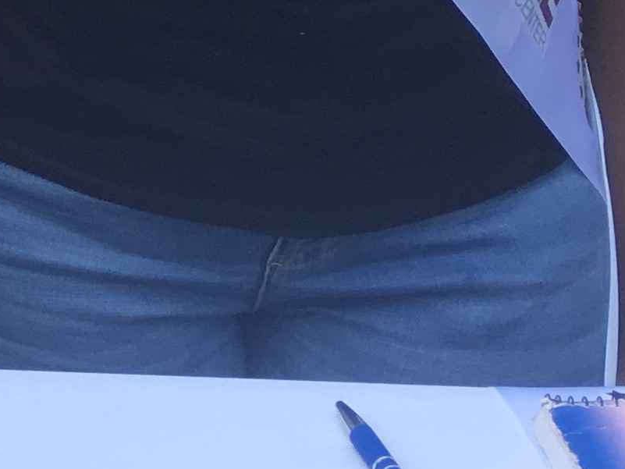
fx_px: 2636
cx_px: -496
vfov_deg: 9.3
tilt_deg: -14.5
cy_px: -594
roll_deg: -2.5
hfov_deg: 12.4
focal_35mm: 146
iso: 25
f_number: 2.2
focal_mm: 4.15
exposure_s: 1/384
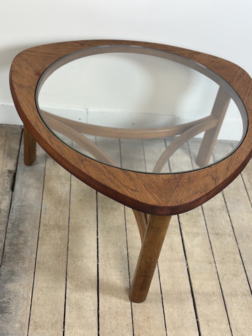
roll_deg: -10.4
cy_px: 168
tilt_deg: -41.2
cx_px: 126
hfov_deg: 30.3
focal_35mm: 48
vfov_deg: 39.7
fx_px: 466
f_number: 1.78
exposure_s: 1/100
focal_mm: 6.86
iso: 100
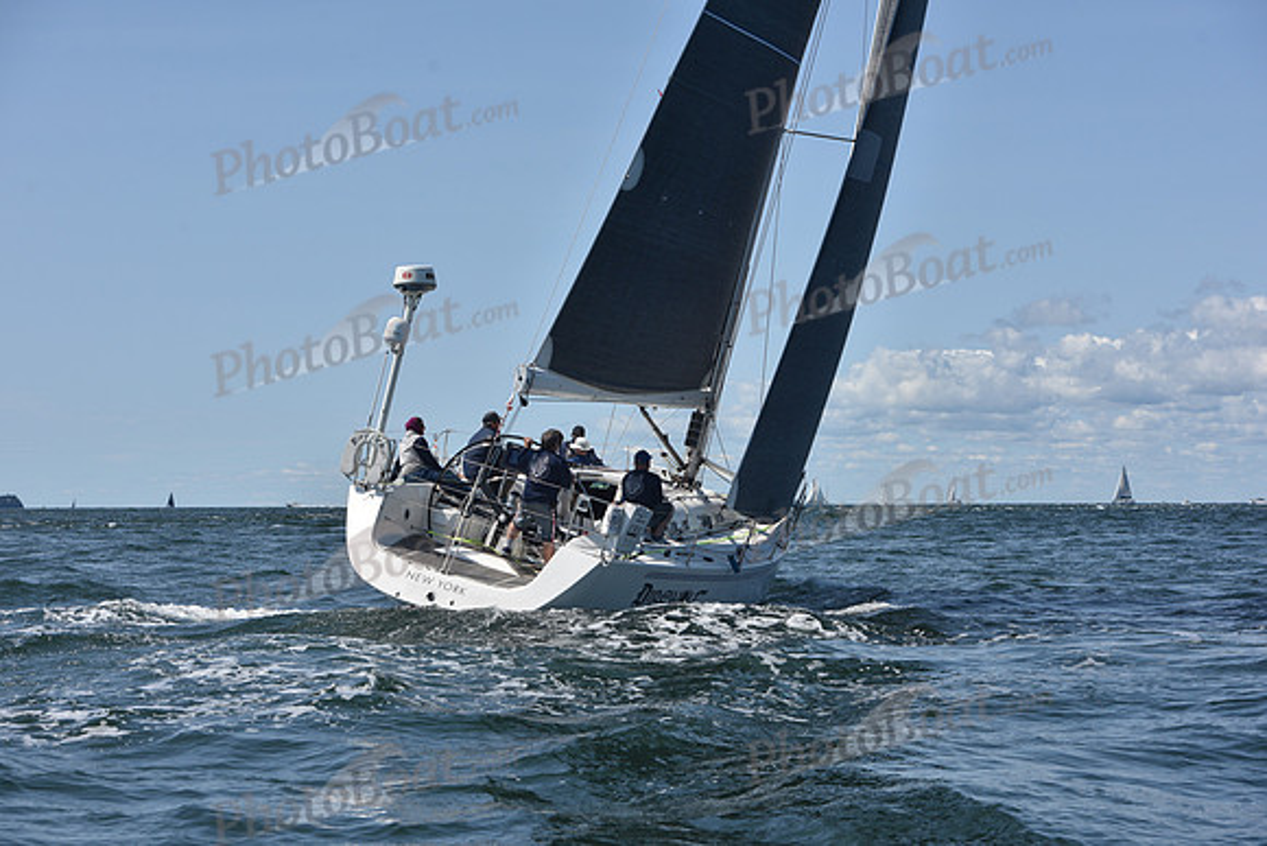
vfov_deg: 19.5
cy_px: 423
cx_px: 634
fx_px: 2464
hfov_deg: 28.8
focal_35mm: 70
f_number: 7.1
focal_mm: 70
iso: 250
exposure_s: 1/1600
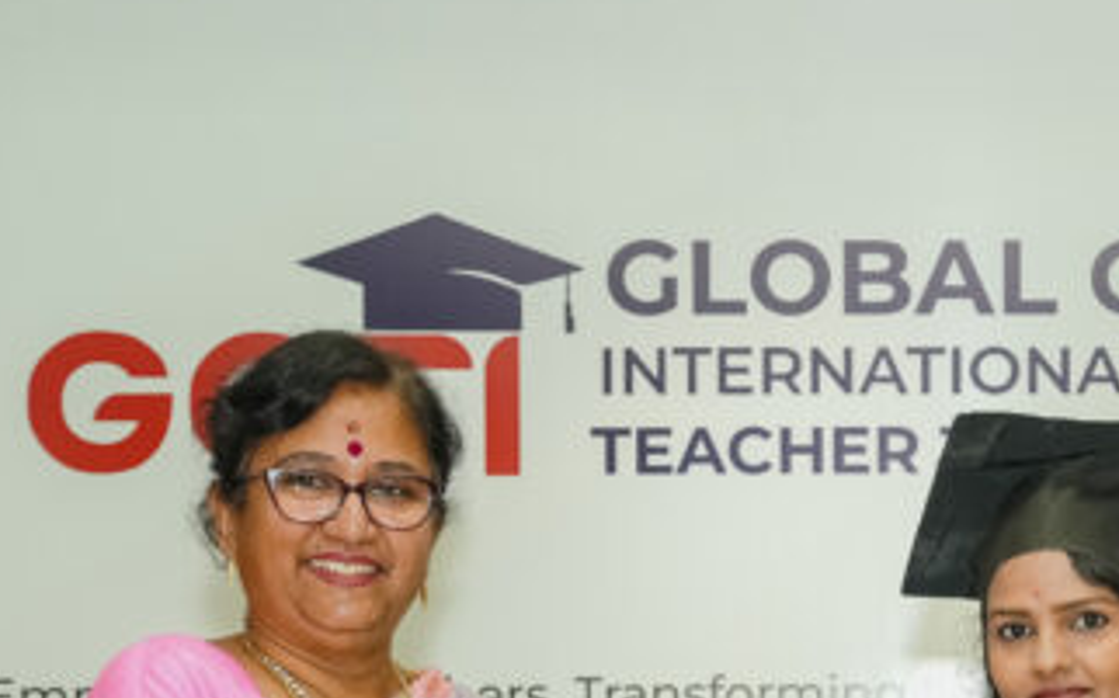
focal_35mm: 136
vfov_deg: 9.5
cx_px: 1039
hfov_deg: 15.2
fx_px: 4146
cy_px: 837
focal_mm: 56
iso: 1000
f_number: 5.6
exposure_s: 1/125
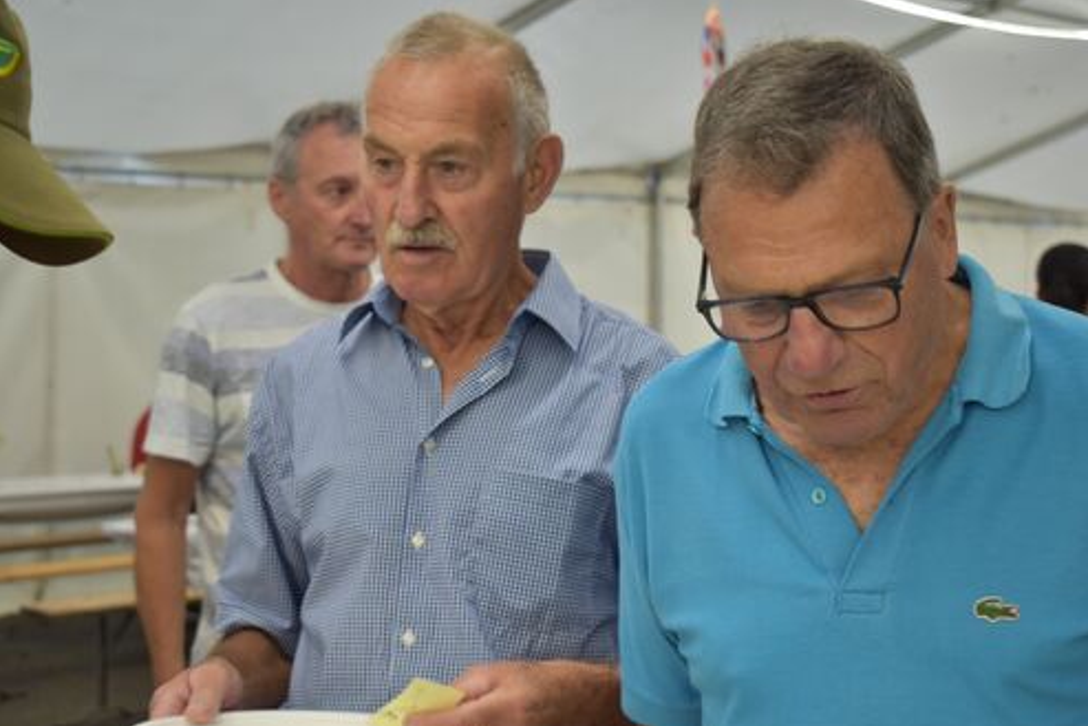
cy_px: 344
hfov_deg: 29.2
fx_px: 2086
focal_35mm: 69
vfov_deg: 19.7
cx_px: 556
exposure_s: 1/60
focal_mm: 42
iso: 640
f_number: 5
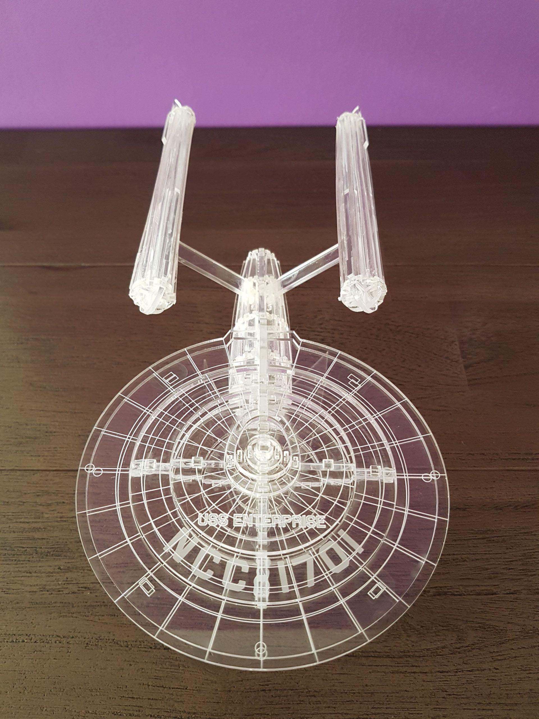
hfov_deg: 53.1
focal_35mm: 26
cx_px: 270
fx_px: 540
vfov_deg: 67.3
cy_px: 360
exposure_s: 1/50
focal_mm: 4.2
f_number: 1.7
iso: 125
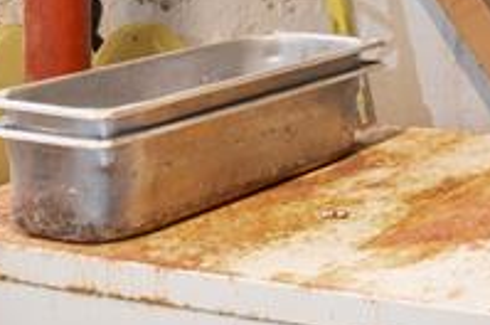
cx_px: 948
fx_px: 978
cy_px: -82
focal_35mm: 72
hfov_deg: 19.0
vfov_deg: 17.8
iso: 100
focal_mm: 14
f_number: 11
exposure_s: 25
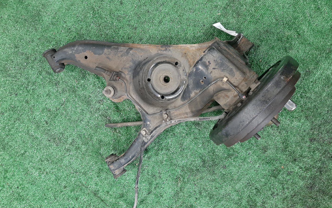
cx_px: 167
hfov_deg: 66.5
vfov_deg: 44.5
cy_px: 102
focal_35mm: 28
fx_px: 253
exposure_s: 1/25
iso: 166
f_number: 1.7
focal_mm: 3.93
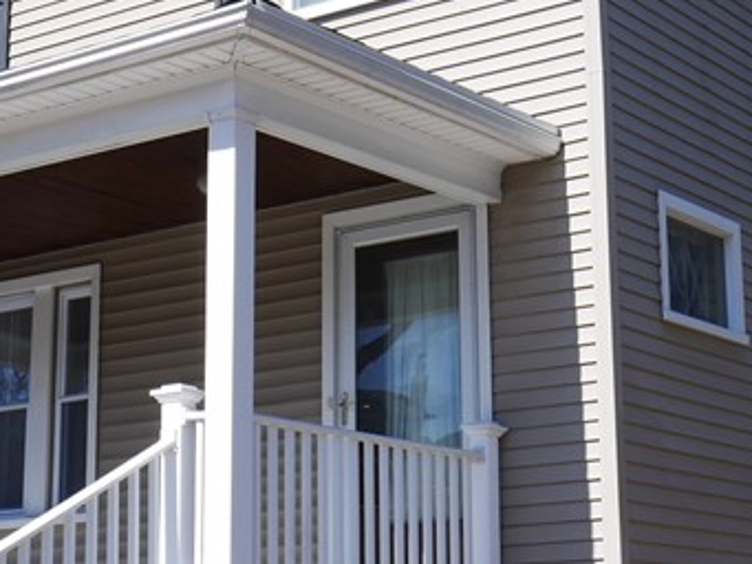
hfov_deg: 21.7
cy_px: 163
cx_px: 450
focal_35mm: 90
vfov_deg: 16.4
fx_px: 1956
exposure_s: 1/400
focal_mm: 15
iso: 200
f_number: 7.1
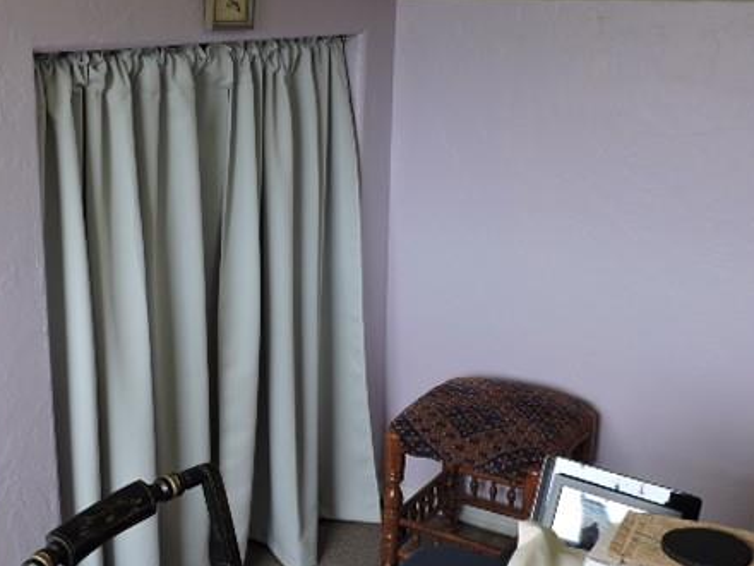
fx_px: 1046
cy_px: 268
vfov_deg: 30.3
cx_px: 226
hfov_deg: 39.0
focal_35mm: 48
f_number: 3.2
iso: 100
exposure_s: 1/50
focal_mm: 5.9
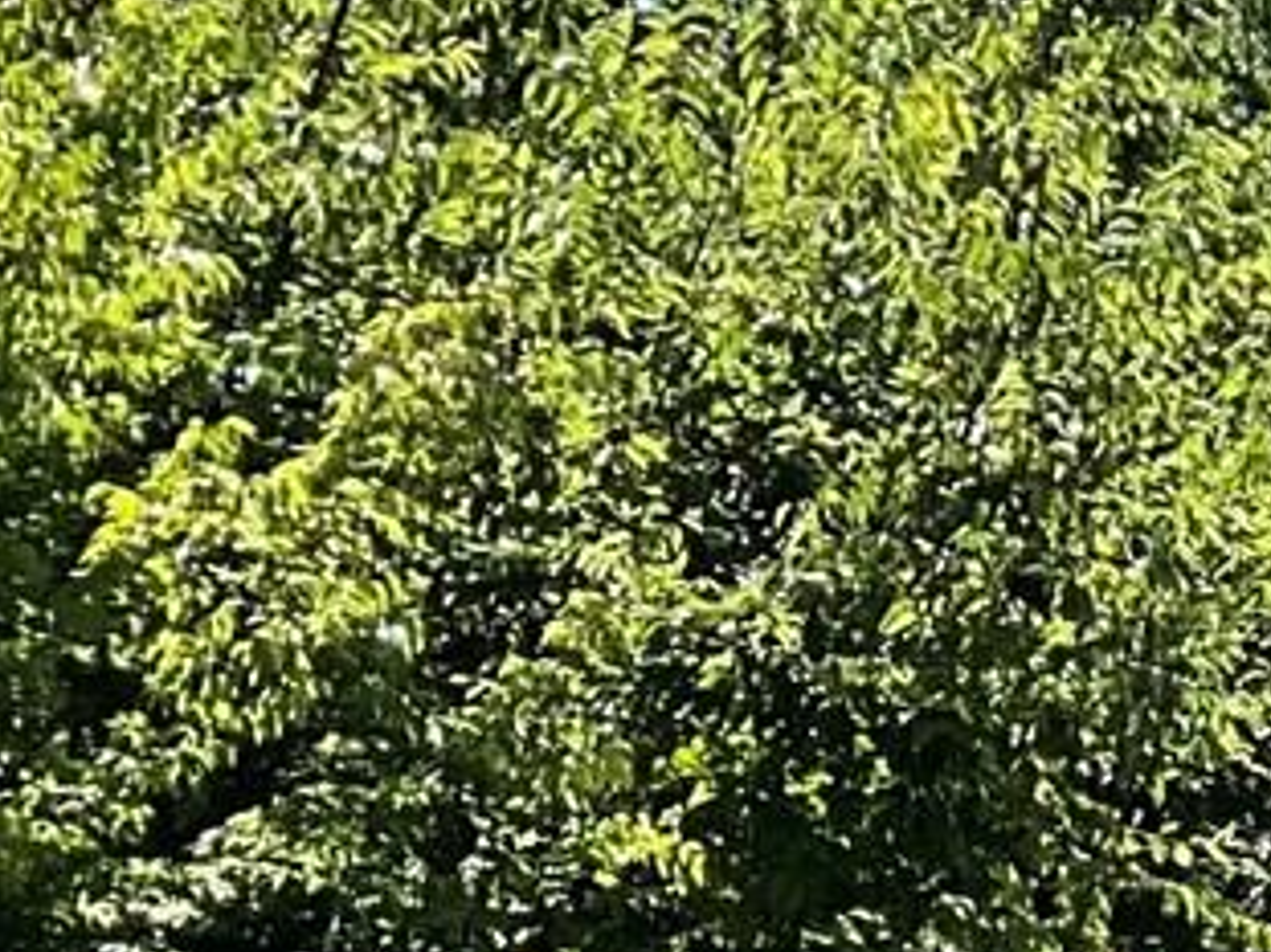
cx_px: 4111
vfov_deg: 7.5
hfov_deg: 8.3
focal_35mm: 191
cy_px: 1863
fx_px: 7010
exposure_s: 1/912
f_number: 1.8
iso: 16
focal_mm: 3
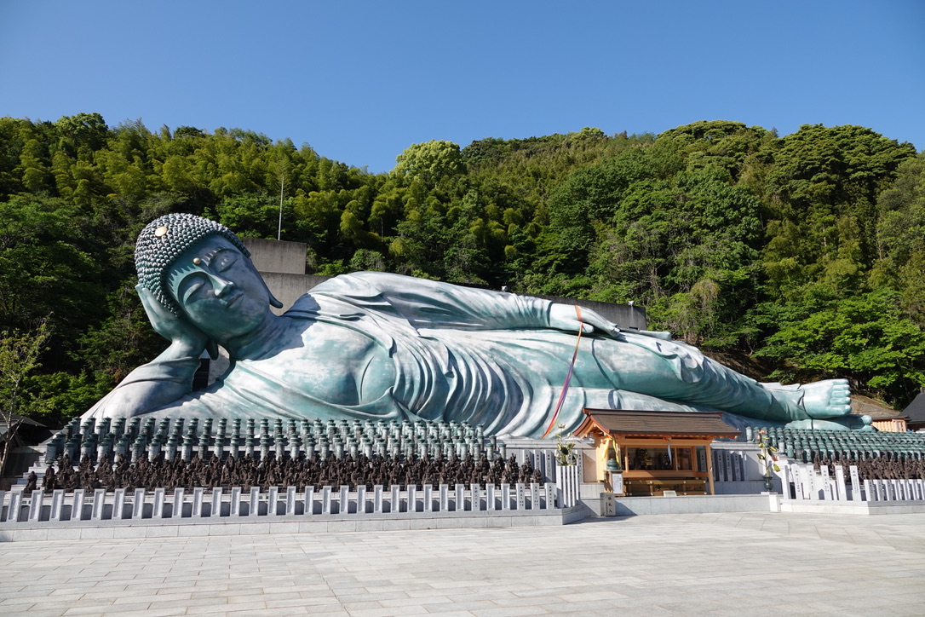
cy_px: 308
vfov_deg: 53.1
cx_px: 462
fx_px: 617
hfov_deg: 73.7
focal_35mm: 24
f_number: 4
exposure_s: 1/640
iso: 100
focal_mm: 8.8
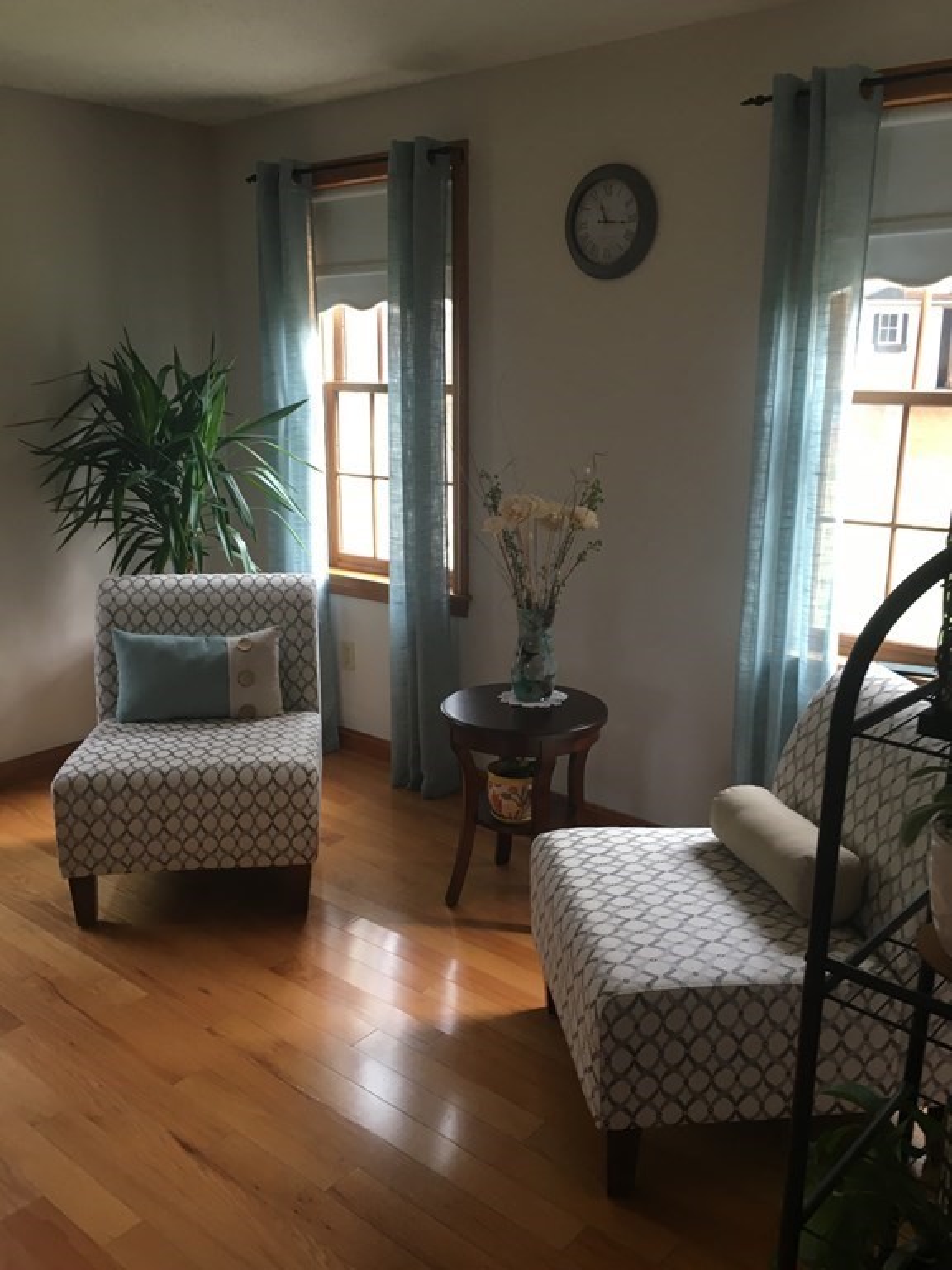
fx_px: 1063
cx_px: 476
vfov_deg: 61.7
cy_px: 635
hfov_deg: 48.2
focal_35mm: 29
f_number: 2.2
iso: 50
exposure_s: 1/30
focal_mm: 4.15
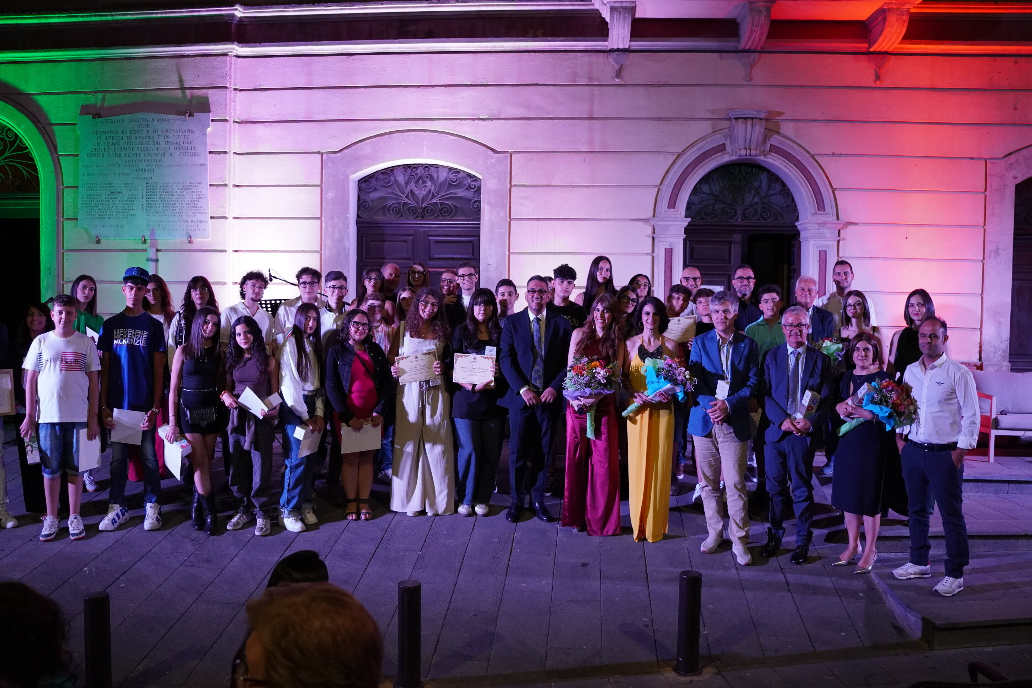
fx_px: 911
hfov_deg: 59.0
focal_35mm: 32
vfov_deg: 41.3
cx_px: 516
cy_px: 344
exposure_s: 1/160
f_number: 2.8
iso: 1600
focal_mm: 21.2
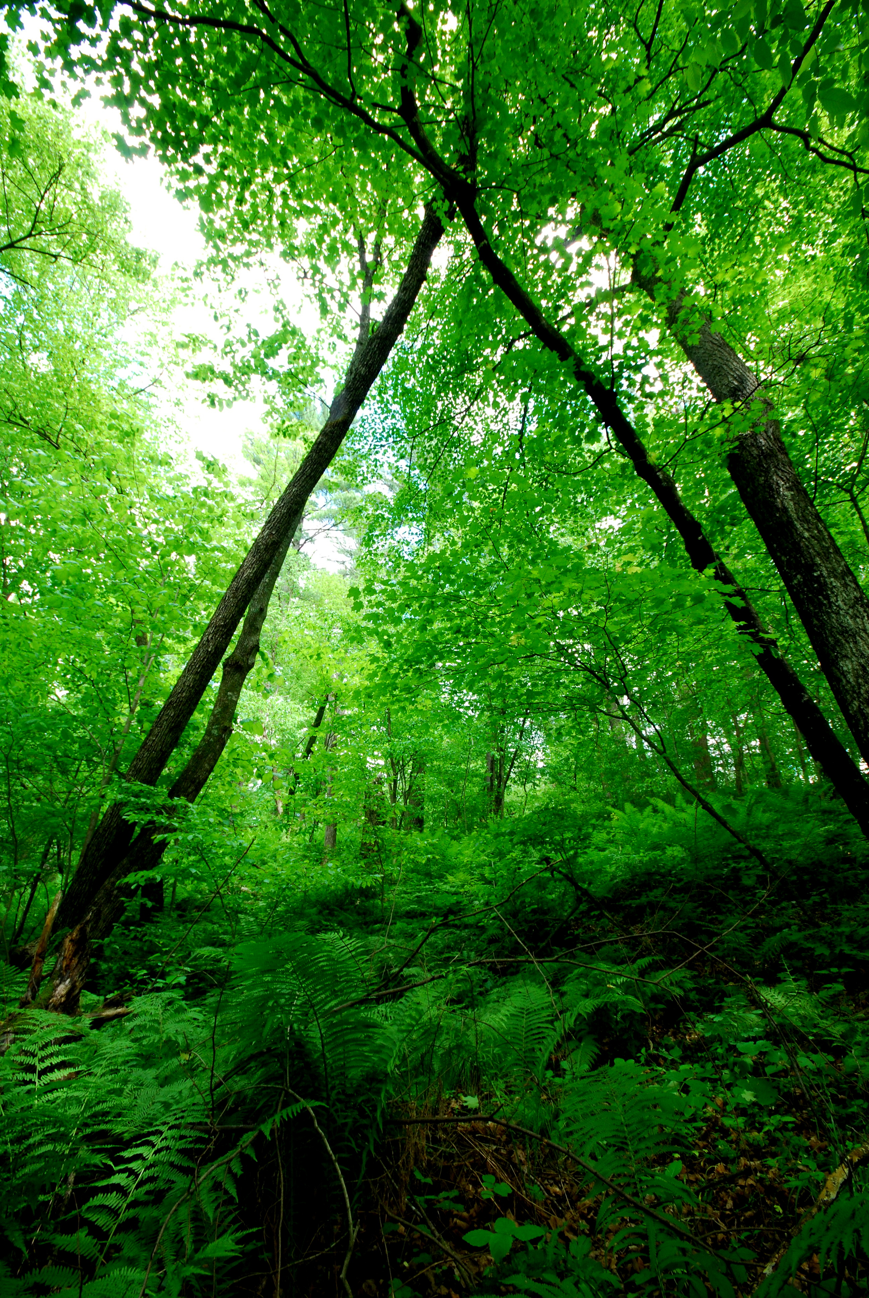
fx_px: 542
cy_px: 649
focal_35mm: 15
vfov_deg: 100.3
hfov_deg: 77.5
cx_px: 434
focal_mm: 10
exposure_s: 1/30
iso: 400
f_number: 9
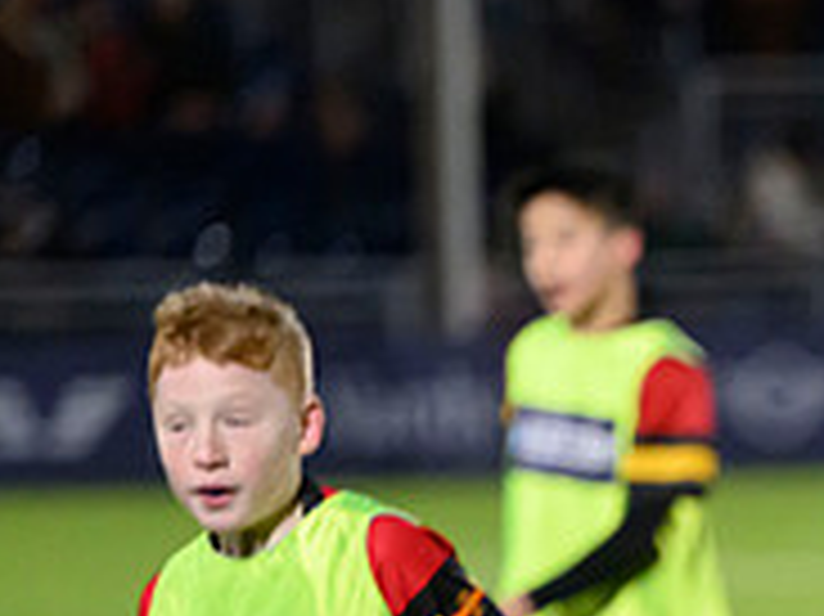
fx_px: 18436
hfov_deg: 2.5
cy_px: 1112
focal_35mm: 775
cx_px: 1730
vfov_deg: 1.9
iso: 6400
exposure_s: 1/1600
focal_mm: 175
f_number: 3.2
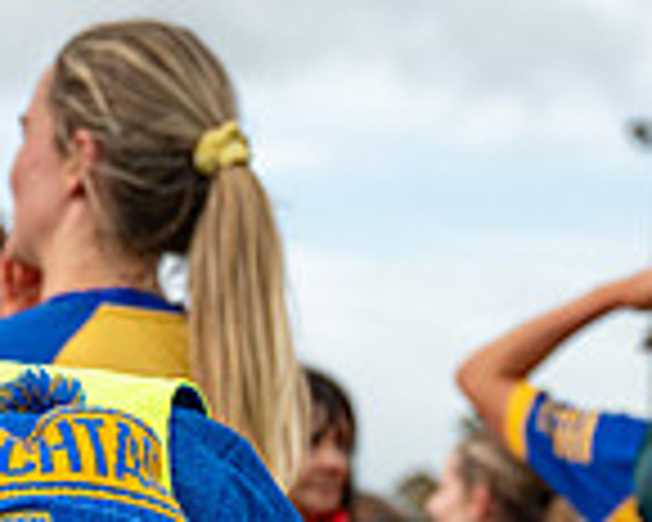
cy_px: 799
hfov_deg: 10.8
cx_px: 27
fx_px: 3416
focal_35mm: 177
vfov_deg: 8.5
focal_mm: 47
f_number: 4
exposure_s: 1/640
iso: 100
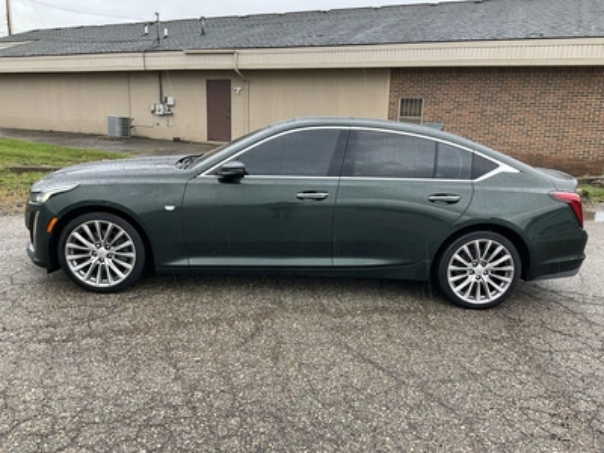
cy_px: 226
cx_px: 302
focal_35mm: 29
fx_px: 506
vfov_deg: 48.2
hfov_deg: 61.7
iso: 16
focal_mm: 3
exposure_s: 1/127
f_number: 1.8
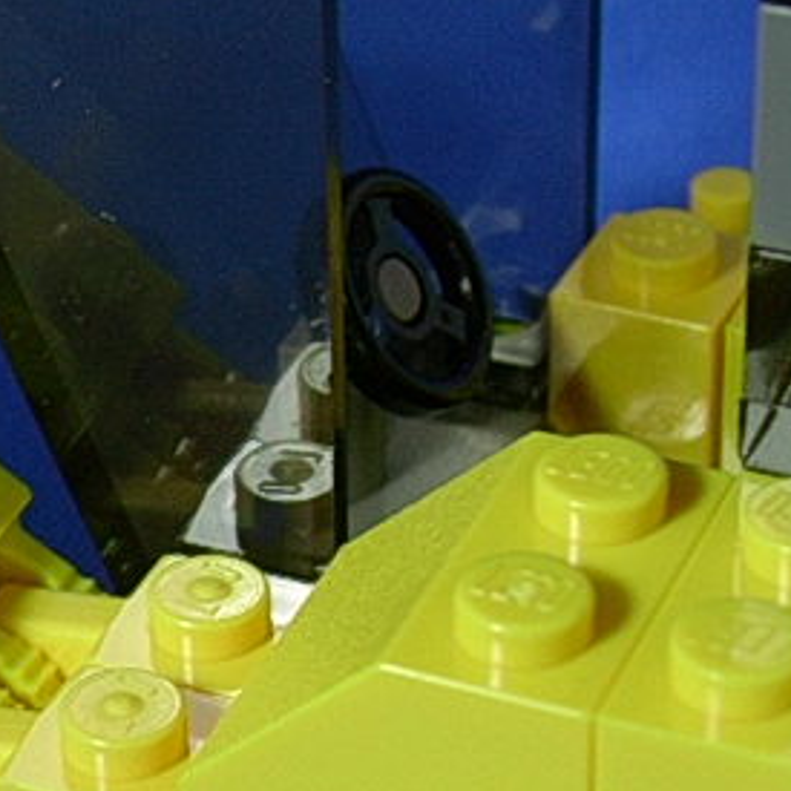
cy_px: 570
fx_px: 3981
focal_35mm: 154
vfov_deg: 11.3
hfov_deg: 11.3
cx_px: 35
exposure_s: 1/10.9
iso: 70
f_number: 3.8
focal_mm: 11.3
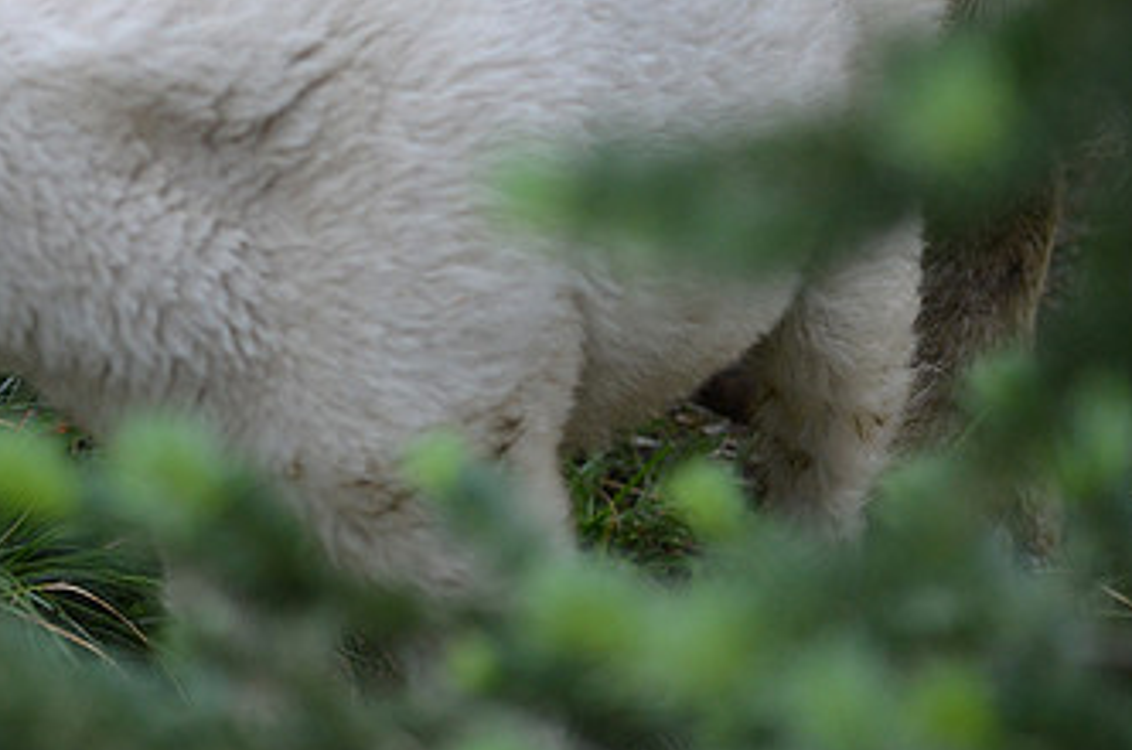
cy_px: 160
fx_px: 12334
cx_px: 263
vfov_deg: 3.5
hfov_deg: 5.3
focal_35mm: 393
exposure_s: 1/500
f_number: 4.5
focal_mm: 150
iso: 800
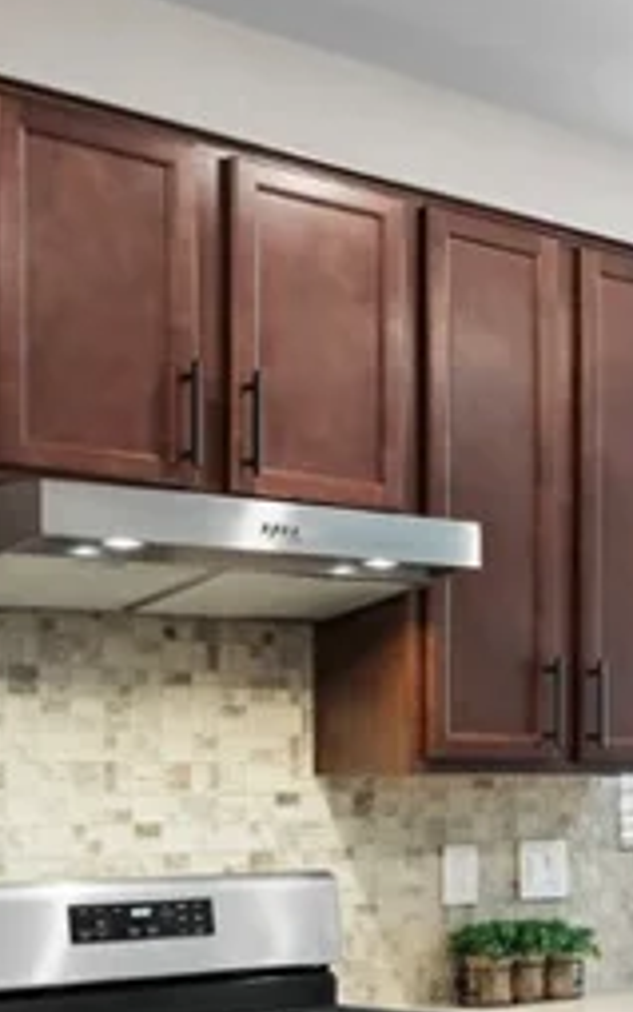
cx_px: 1242
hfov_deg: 14.2
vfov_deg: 26.0
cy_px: 803
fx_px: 2151
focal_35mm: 78
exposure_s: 1/4
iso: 320
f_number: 8
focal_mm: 19
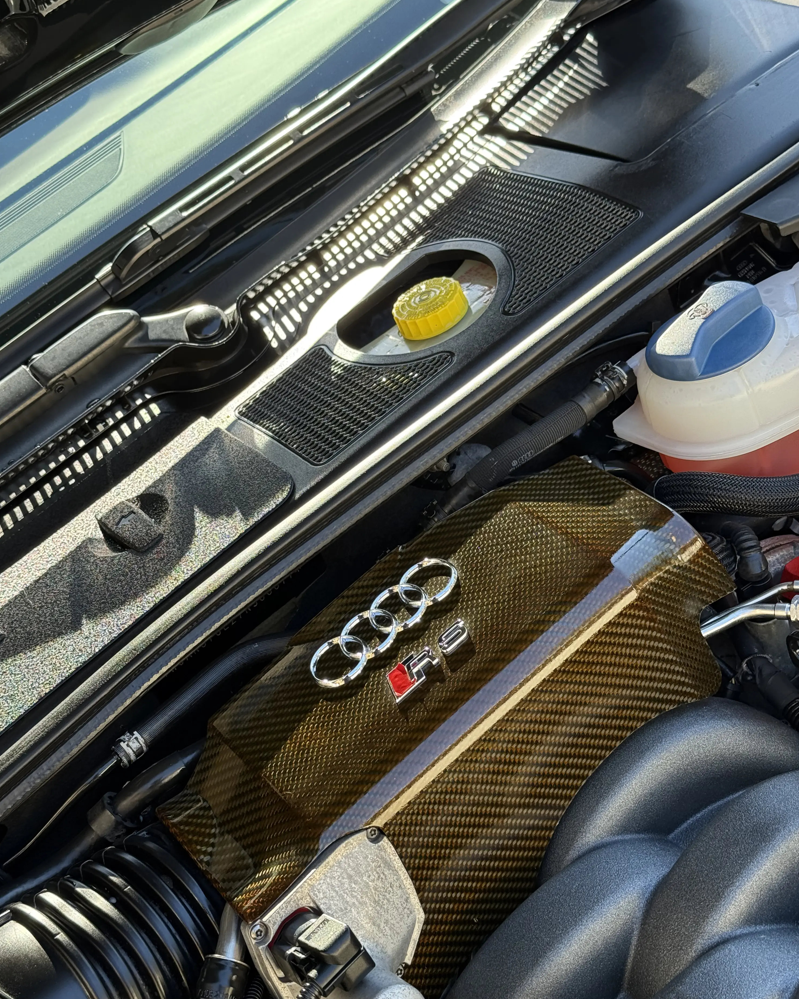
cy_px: 536
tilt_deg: -36.2
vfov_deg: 36.6
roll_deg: +26.2
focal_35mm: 51
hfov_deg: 29.7
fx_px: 1508
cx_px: 402
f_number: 1.78
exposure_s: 1/251
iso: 100
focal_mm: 6.76
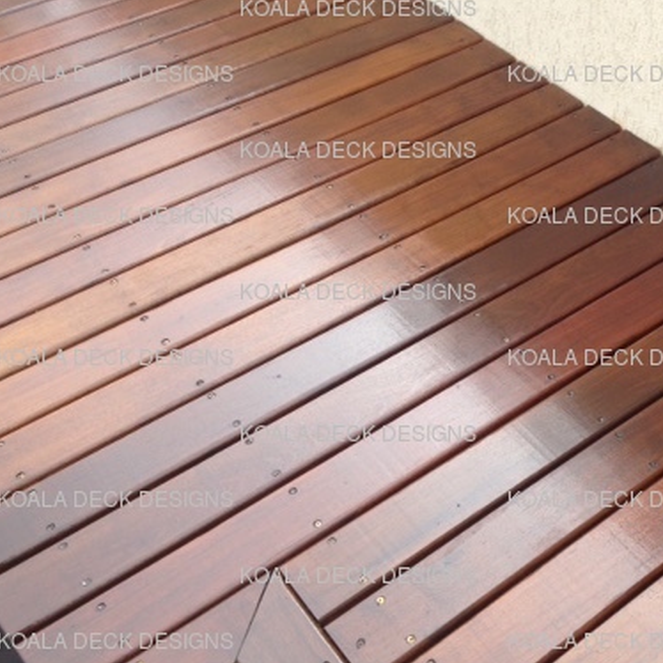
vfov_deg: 32.2
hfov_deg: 31.2
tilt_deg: -46.3
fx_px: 1148
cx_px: 546
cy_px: 332
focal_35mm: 53
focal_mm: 4.28
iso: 50
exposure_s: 1/375
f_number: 2.4
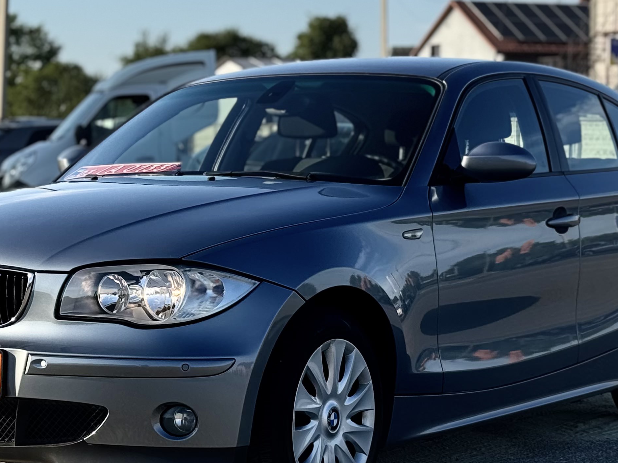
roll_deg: -0.5
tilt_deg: -2.1
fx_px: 1839
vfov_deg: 14.4
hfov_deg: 19.1
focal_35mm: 103
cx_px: 251
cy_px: 207
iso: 64
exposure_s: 1/2611
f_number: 1.78
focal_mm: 6.76
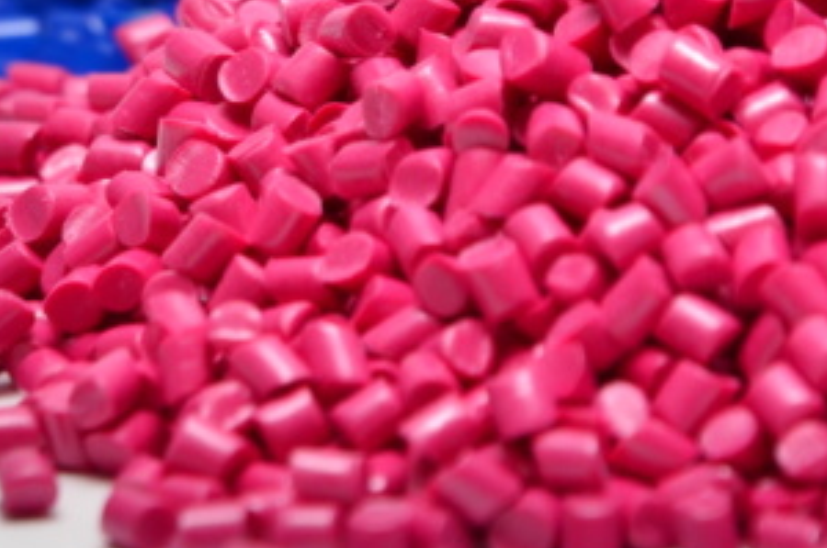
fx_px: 12332
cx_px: 367
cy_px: -264
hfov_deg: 3.8
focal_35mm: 538
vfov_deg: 2.5
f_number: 9
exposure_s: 1/200
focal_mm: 105
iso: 250
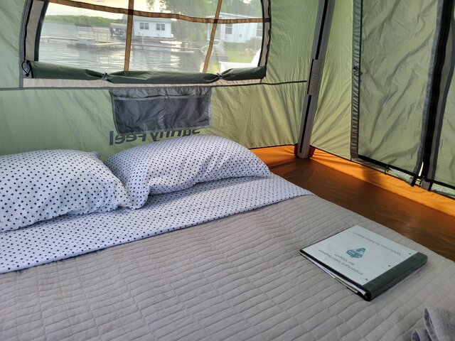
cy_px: 170
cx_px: 228
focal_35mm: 26
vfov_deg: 53.1
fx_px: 342
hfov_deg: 67.3
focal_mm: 5.4
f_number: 1.8
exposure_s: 1/120
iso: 64
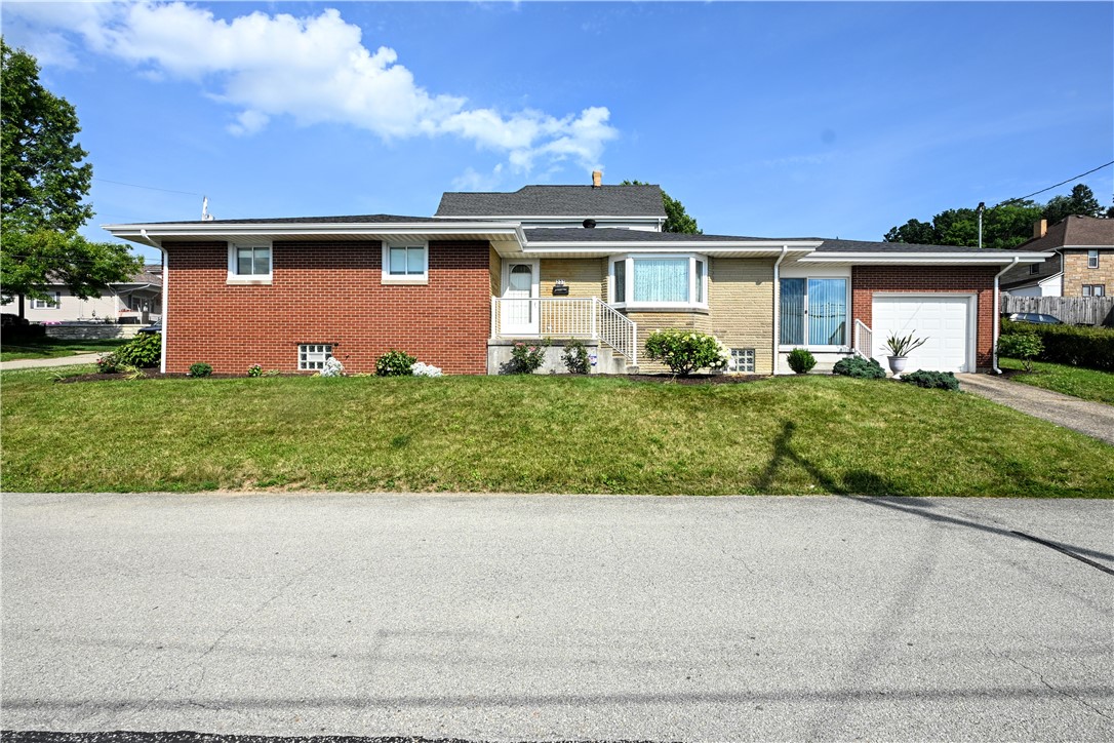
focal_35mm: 18
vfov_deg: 67.4
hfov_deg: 90.0
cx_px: 557
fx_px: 557
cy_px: 372
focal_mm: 12
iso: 100
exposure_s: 1/200
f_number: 9
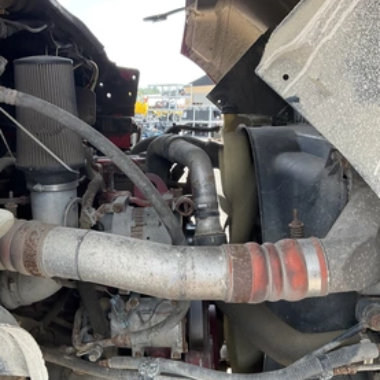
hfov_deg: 44.5
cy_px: 199
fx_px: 460
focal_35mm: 37
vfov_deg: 44.9
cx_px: 136
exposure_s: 1/172
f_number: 1.8
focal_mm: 3
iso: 32
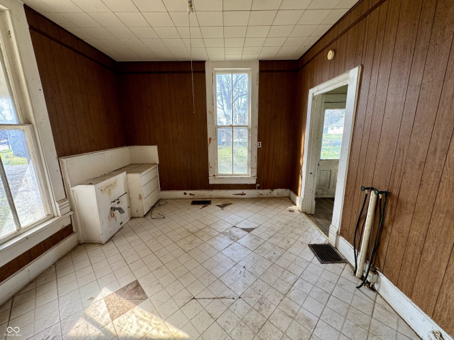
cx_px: 227
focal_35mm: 14
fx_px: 184
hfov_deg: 102.1
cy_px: 170
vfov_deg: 85.7
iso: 125
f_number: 2.2
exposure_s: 1/99
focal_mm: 2.22
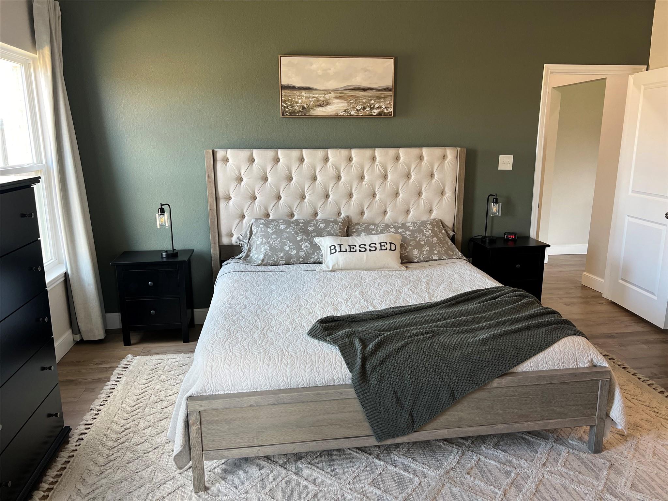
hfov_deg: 67.3
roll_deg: +0.9
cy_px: 250
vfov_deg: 53.1
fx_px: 502
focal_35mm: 26
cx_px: 334
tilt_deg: -11.5
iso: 80
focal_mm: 5.7
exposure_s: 1/60
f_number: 1.5
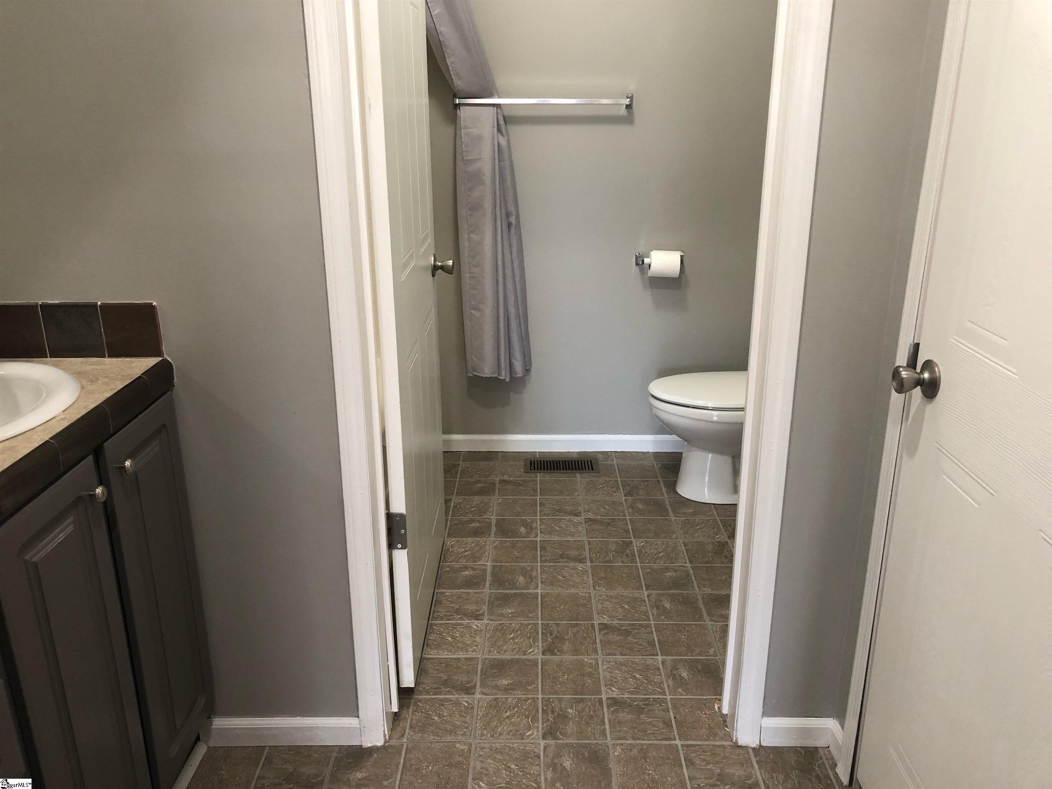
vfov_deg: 49.7
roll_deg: +1.1
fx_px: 851
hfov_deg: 63.4
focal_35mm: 28
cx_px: 526
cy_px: 394
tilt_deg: -18.4
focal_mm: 4
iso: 50
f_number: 1.8
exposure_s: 1/15
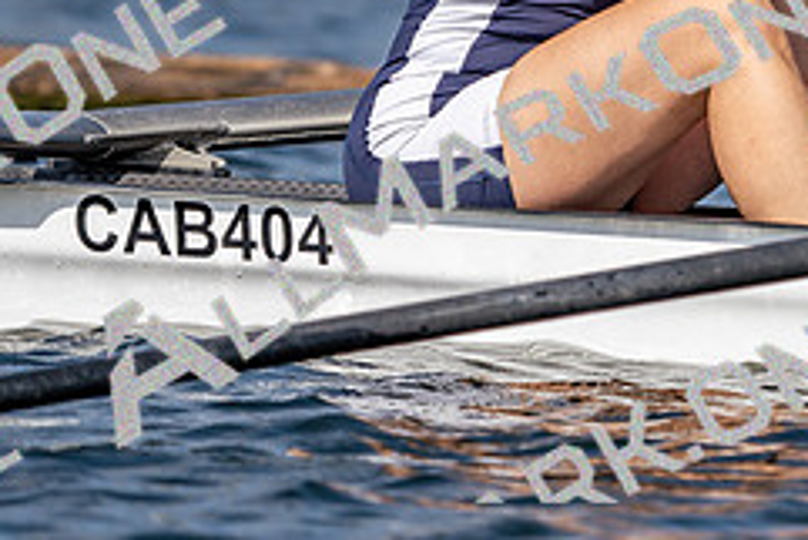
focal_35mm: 913
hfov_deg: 2.3
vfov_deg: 1.5
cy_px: -72
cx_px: 785
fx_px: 20503
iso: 125
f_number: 6.3
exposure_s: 1/1600
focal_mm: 379
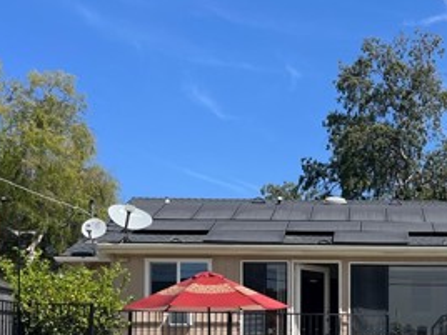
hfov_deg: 29.7
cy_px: 342
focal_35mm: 62
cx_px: 417
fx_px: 801
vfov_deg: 22.6
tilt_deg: +2.4
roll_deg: -0.3
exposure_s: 1/4016
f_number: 1.6
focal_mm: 5.1
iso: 50
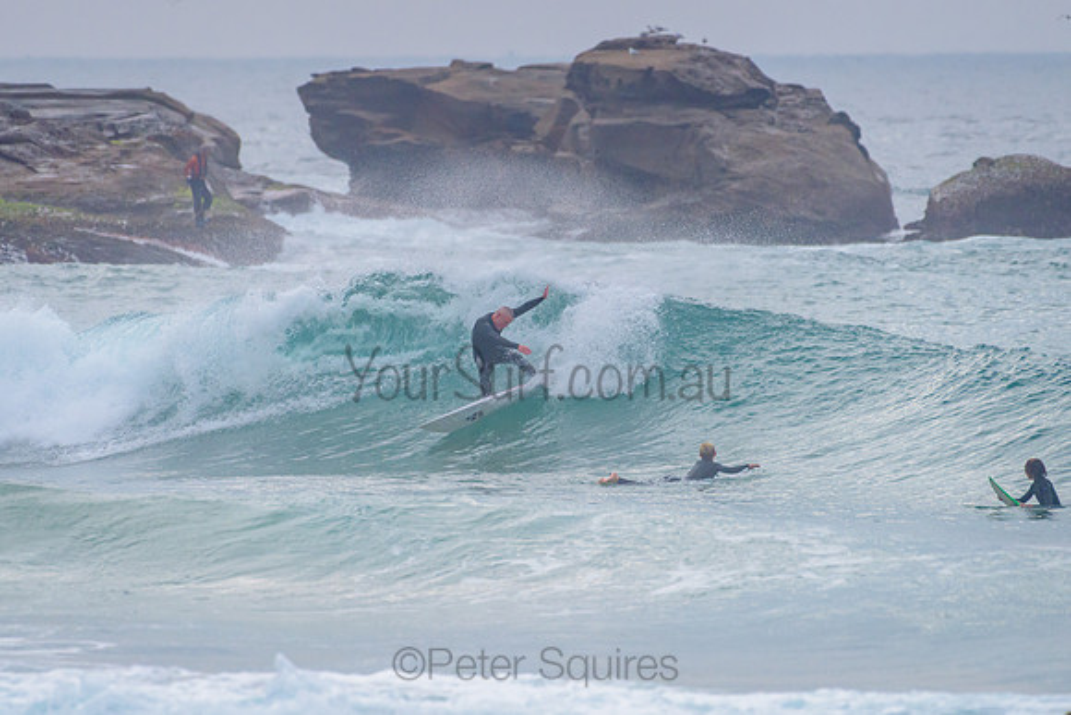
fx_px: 18244
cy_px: 351
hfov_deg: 3.4
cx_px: 519
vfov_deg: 2.2
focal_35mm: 613
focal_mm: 500
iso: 640
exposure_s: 1/1600
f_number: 5.6
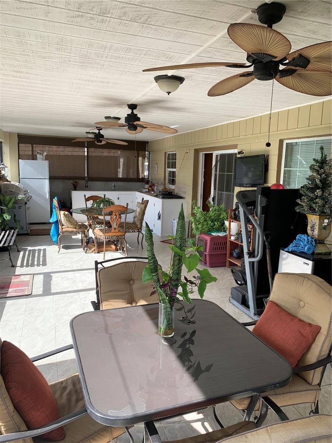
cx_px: 166
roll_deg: -2.1
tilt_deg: -10.2
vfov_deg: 67.3
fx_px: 332
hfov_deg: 53.1
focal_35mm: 26
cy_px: 222
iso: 25
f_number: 1.8
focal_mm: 4.25
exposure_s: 1/251
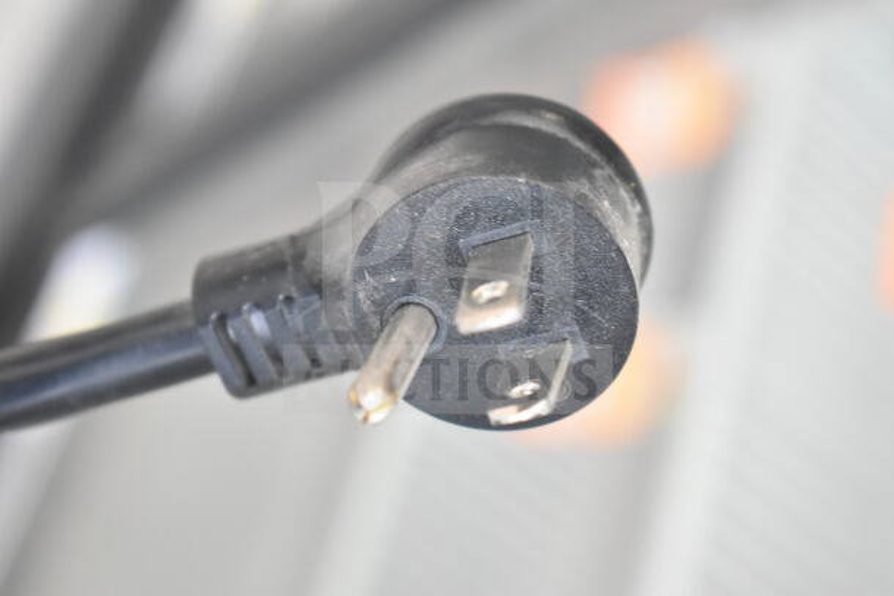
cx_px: 447
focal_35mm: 82
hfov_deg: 24.6
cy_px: 298
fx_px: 2049
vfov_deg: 16.6
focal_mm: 55
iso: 3600
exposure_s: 1/100
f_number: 5.6
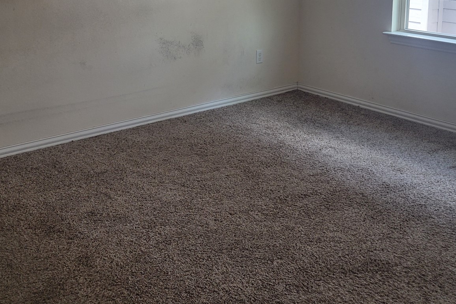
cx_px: 202
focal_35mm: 48
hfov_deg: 41.1
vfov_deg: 27.3
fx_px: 608
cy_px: 42
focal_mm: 5.4
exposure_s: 1/120
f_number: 1.8
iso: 100
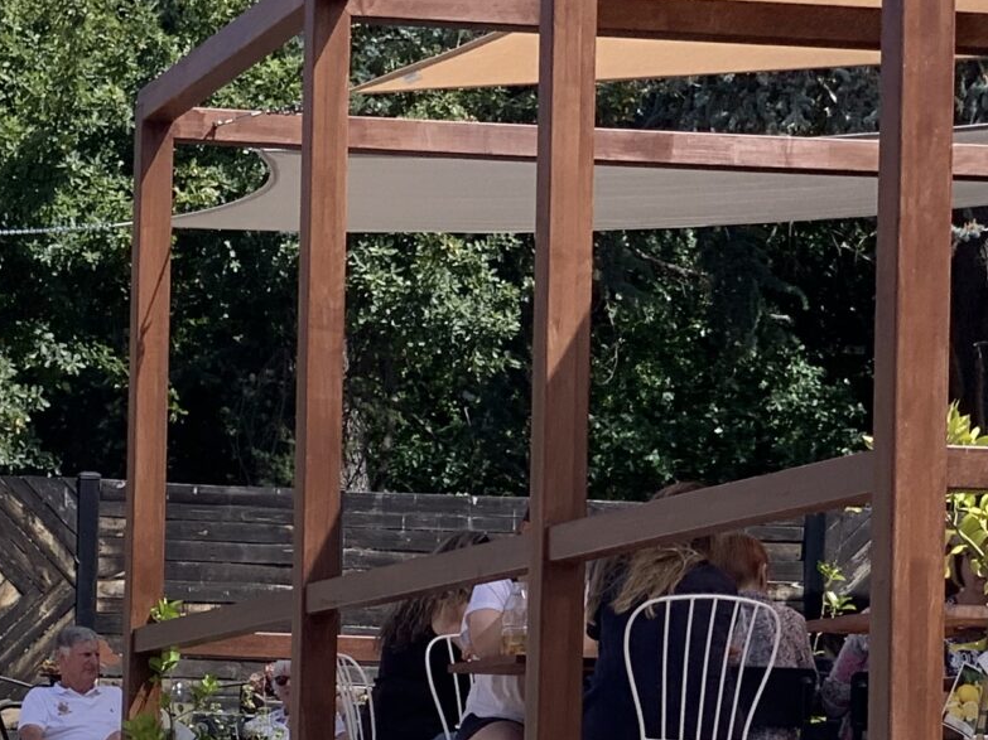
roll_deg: -2.5
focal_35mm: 170
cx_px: -294
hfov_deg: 11.3
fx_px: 4851
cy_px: 741
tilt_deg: +2.6
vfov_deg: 8.7
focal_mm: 6
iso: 16
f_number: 2.4
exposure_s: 1/905
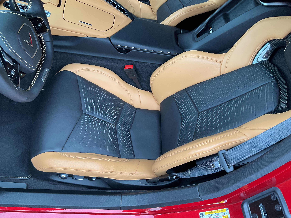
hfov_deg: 61.7
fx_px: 244
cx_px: 146
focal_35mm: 29
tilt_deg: -56.6
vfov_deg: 48.2
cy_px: 109
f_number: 1.8
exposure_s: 1/120
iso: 40
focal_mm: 3
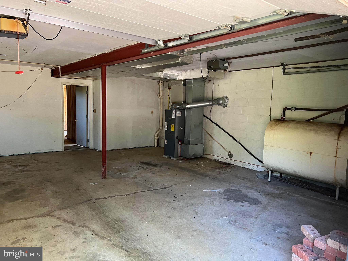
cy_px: 130
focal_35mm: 26
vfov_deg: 53.1
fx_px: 261
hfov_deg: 67.3
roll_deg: -1.6
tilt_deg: -6.5
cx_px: 174
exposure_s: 1/63
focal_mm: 5.7
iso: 125
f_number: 1.5
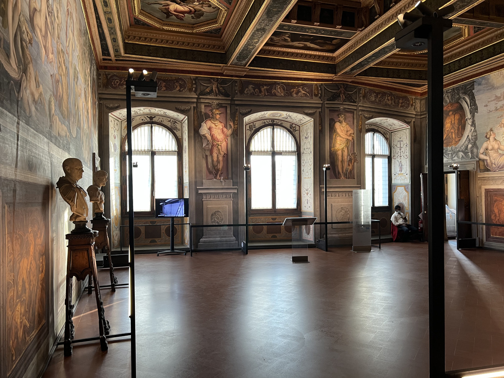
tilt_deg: +0.3
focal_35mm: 26
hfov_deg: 67.3
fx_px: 379
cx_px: 252
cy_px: 189
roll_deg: +1.1
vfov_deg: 53.1
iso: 125
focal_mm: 5.7
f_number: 1.5
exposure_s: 1/93
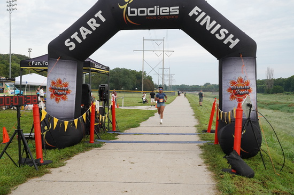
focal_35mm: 42
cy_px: 98
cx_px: 147
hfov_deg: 46.4
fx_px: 343
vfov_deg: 31.9
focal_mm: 42
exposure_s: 1/500
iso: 3200
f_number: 8
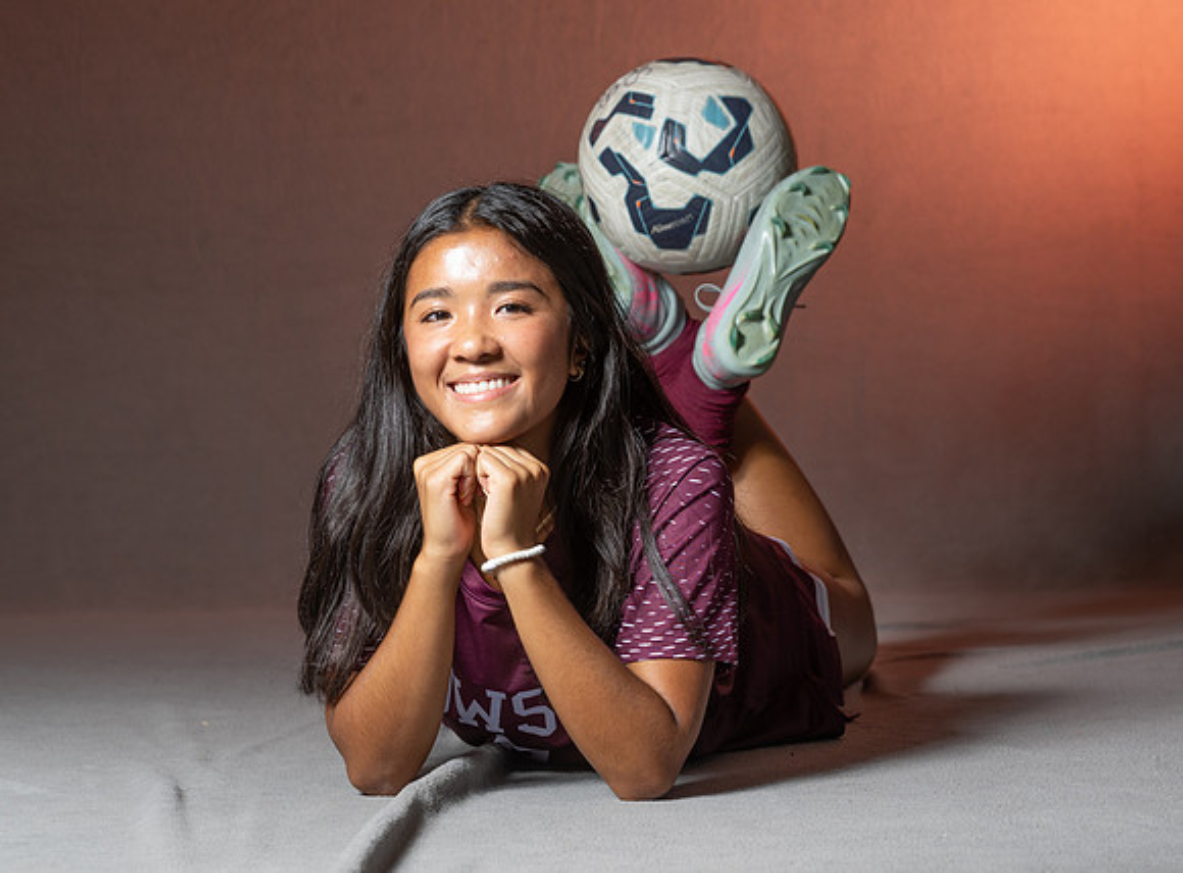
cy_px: 406
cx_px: 614
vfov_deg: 9.5
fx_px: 5262
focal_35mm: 155
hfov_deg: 12.8
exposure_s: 1/160
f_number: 7.1
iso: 80
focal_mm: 135
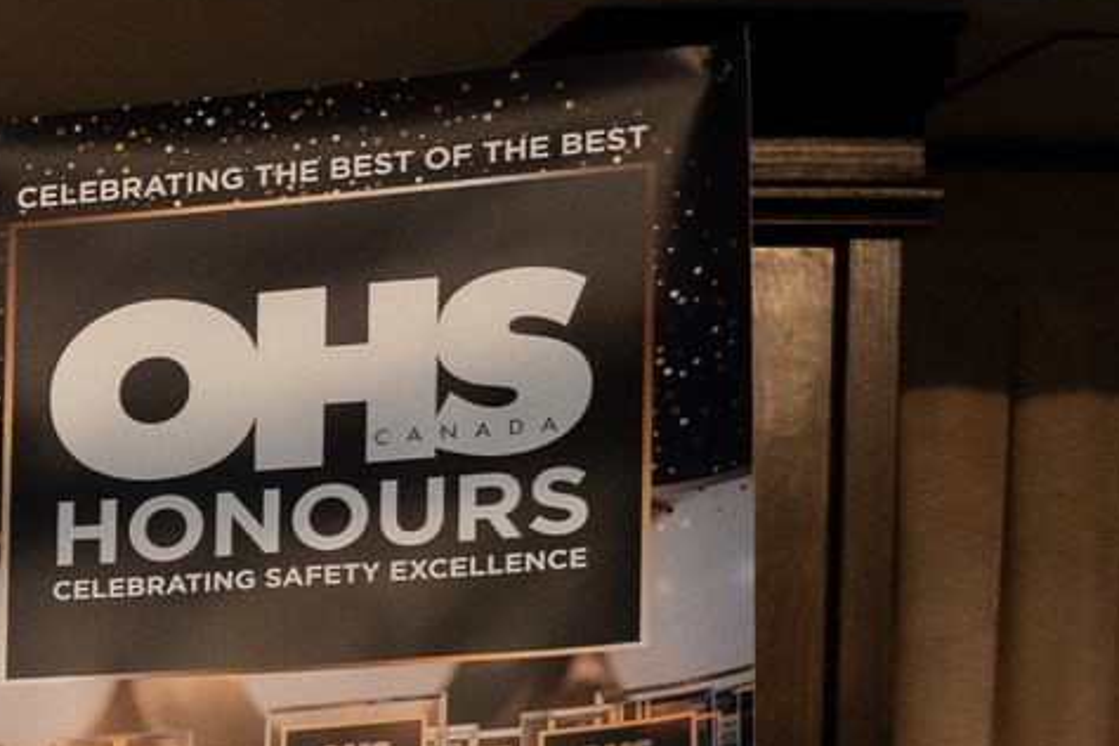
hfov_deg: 11.7
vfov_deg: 8.7
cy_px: 1602
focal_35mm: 147
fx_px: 4569
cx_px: -1473
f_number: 2.8
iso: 500
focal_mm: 27.2
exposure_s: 1/200
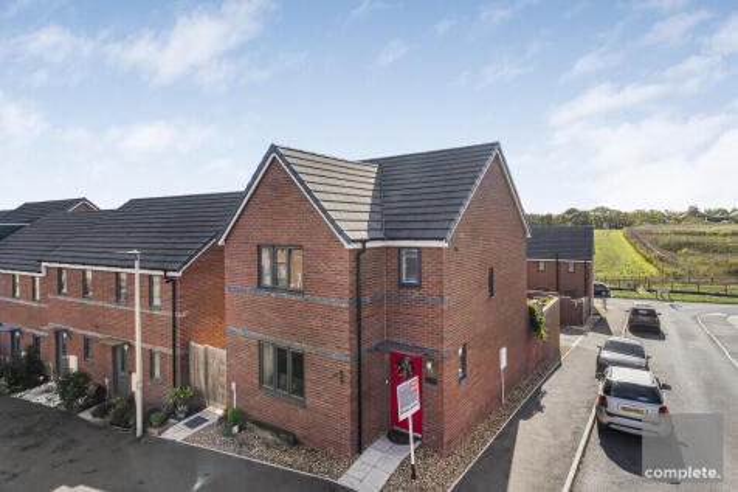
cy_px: 246
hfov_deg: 88.5
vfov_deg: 65.9
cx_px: 369
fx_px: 379
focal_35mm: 18
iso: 200
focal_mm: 18.5
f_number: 8
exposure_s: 1/500
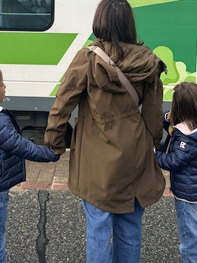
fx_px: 349
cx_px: 59
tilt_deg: -2.6
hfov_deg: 31.1
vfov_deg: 39.9
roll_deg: -1.0
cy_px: 60
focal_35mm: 46
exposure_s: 1/597
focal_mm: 6.86
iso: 80
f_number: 1.78
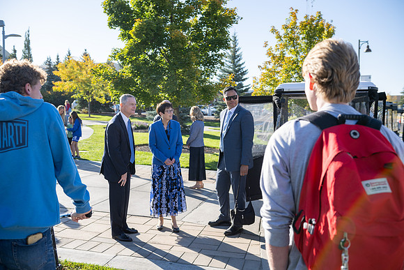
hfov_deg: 55.8
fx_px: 382
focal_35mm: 34
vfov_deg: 38.9
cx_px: 202
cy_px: 135
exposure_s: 1/640
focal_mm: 34
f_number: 4
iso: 100
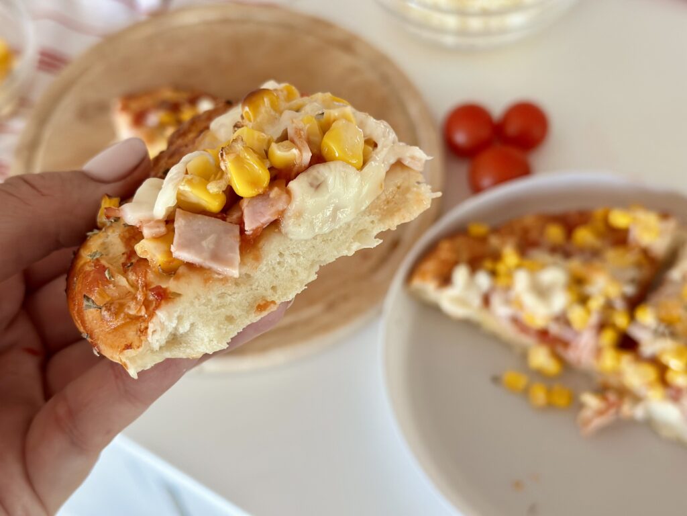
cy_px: 258
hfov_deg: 39.7
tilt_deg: -57.4
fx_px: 953
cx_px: 344
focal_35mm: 48
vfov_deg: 30.3
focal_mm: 6.86
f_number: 1.78
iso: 250
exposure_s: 1/60
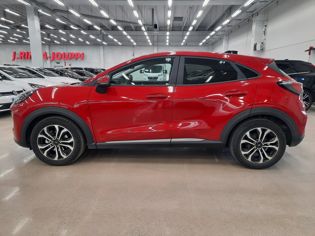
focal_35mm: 25
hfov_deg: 69.4
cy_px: 118
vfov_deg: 54.9
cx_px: 158
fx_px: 227
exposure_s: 1/50
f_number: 2
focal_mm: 4.6
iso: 200
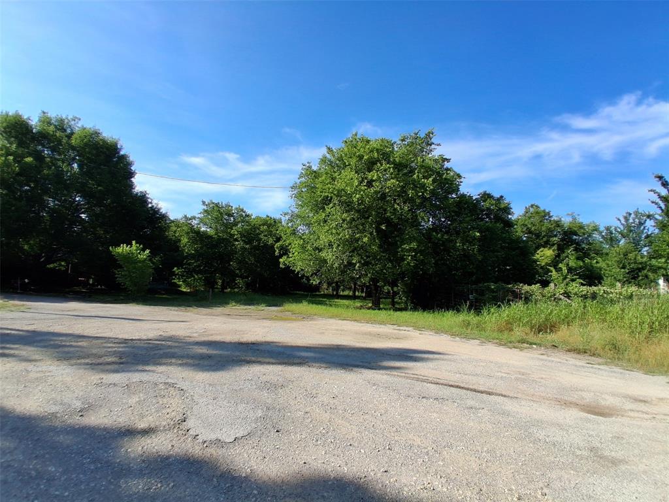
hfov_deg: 91.0
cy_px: 251
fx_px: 329
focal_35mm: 17
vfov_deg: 74.7
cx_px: 334
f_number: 2.2
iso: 50
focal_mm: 1.4
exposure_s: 1/1092
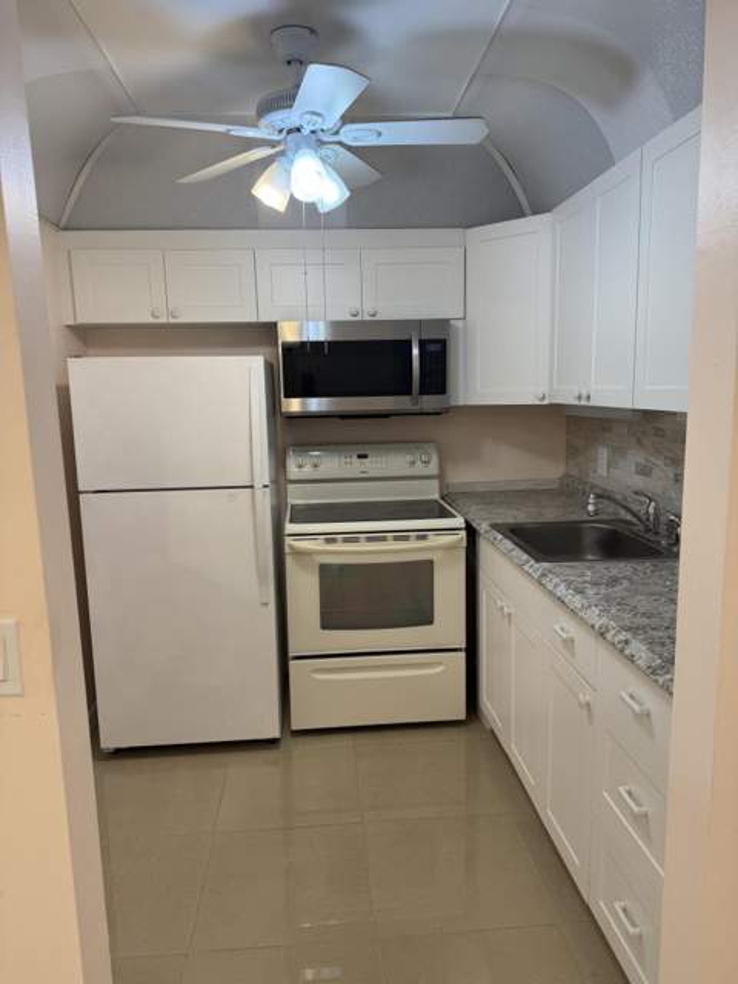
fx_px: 682
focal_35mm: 24
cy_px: 492
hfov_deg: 56.8
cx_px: 369
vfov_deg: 71.6
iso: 80
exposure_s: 1/169
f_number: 1.78
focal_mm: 6.76
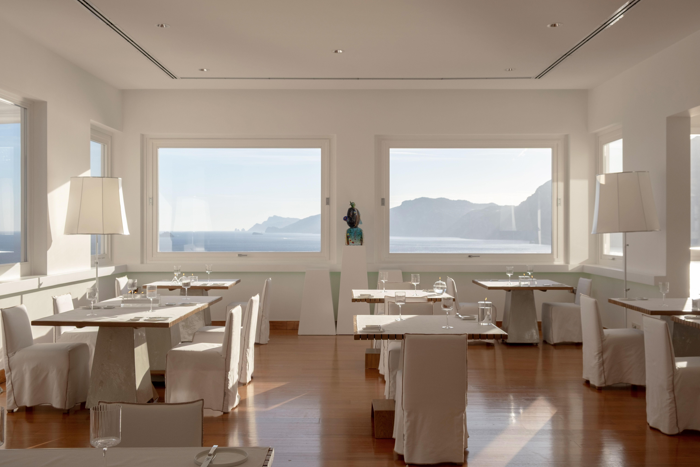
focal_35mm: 34
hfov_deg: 55.8
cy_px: 228
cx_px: 350
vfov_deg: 38.9
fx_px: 661
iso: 100
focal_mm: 22.3
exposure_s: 1/450
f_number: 5.6
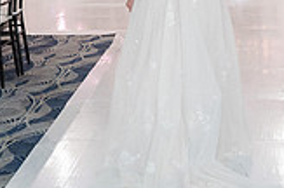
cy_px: 14
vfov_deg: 10.8
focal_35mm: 126
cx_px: 281
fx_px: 992
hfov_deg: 16.0
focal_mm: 35
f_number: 3.2
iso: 2000
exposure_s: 1/200
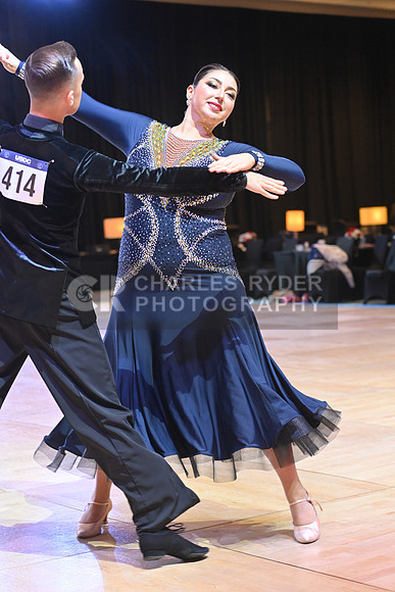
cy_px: 296
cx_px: 198
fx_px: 1316
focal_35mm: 80
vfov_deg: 25.4
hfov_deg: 17.1
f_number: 4
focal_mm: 80
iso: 2000
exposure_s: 1/200
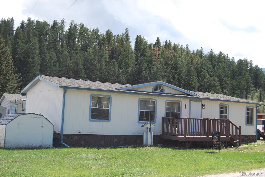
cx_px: 132
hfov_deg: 43.6
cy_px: 88
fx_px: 332
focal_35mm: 45
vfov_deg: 29.9
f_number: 6.3
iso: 100
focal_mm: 30
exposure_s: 1/160
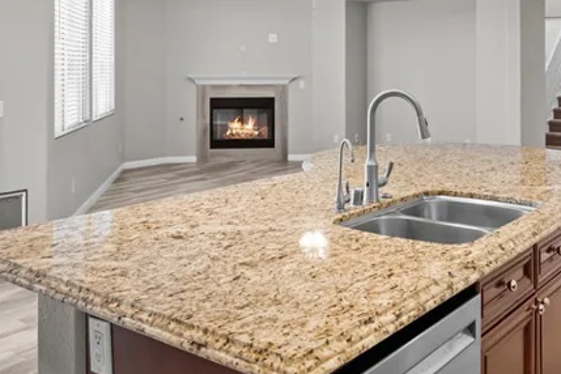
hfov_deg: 45.4
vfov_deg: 30.3
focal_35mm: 43
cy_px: 66
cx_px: 299
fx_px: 670
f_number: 8
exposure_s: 1/5
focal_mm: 18
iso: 400
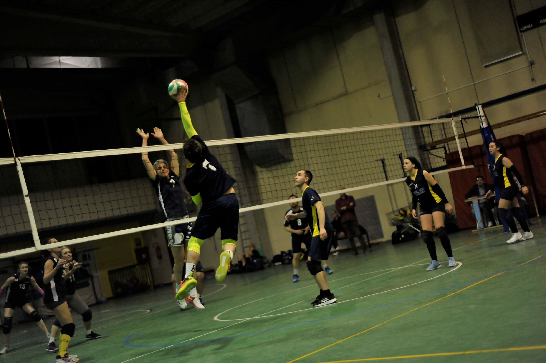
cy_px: 182
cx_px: 273
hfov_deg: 39.6
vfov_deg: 27.0
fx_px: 758
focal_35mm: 50
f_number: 1.8
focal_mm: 50
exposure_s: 1/400
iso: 2000
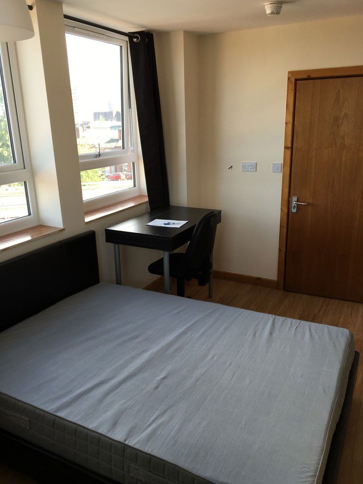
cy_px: 242
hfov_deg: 48.2
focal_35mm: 29
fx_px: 405
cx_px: 182
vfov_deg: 61.7
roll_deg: +0.9
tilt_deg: -17.5
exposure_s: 1/100
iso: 25
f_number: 2.2
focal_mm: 4.15
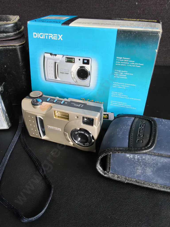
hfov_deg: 51.4
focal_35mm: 27
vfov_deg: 65.3
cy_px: 114
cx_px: 85
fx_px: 177
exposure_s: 1/120
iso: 80
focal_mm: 2.87
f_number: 2
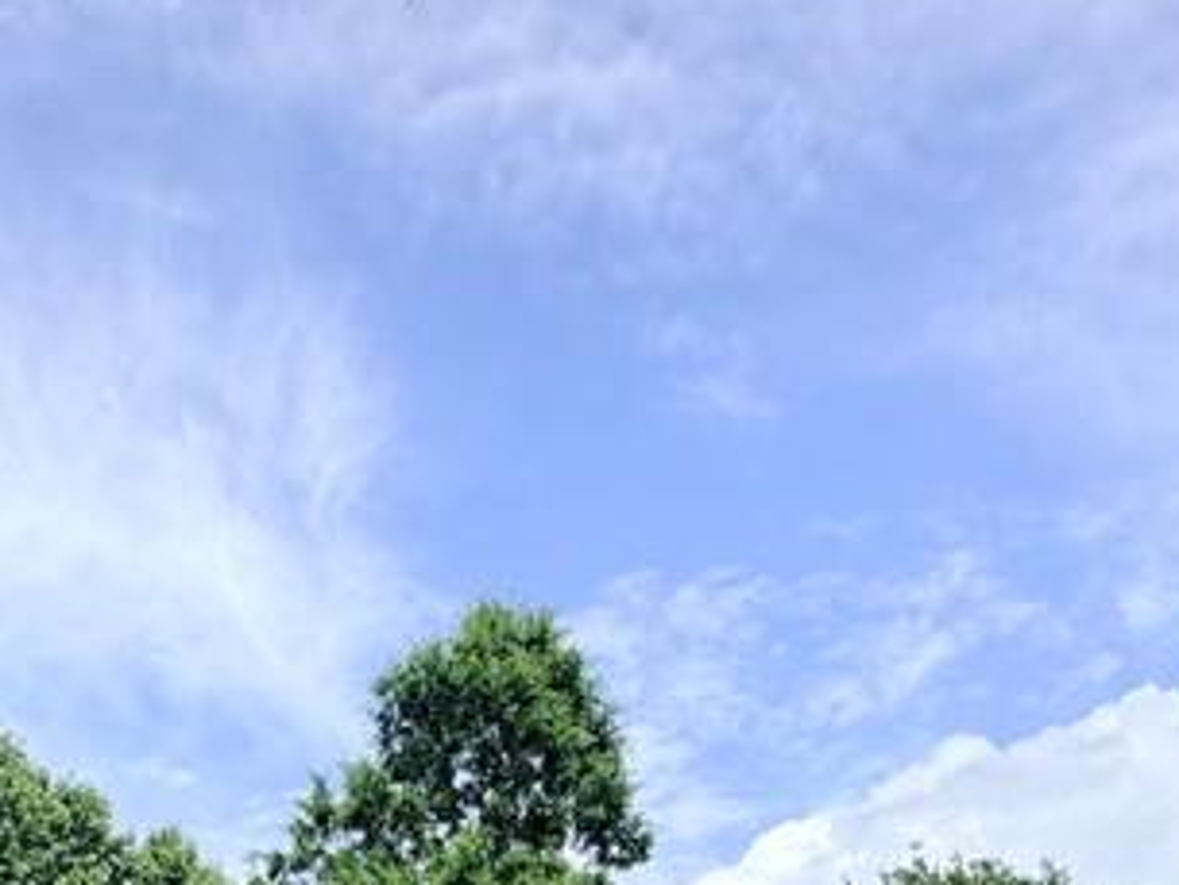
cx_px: 429
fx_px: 1601
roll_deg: +0.3
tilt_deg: +1.9
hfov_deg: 40.1
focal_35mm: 47
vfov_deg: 24.0
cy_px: 1345
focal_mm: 2.22
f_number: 2.2
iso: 32
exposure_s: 1/770
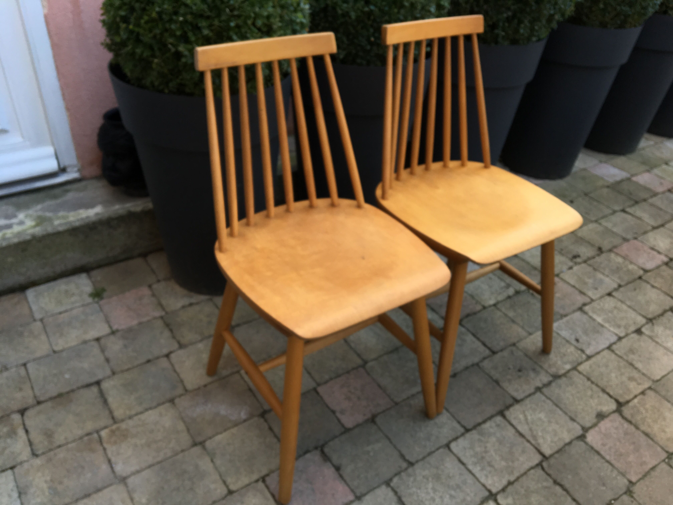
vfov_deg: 48.2
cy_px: 252
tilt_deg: -35.5
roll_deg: -3.7
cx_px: 336
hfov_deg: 61.7
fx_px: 564
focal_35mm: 29
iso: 25
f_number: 2.2
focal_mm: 4.15
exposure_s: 1/50
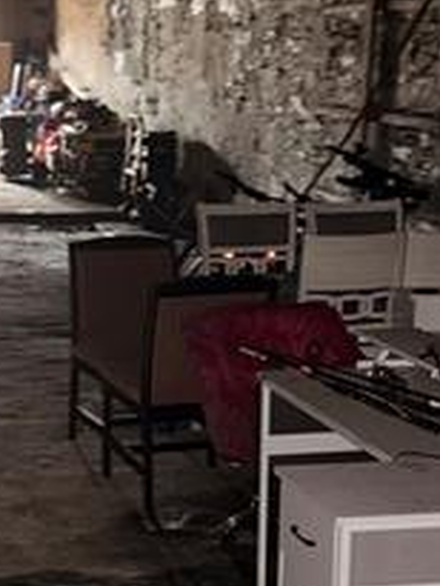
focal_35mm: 90
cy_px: 380
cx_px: 0
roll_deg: -1.7
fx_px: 1524
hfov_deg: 16.1
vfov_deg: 21.7
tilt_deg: -12.5
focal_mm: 6.76
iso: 250
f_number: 1.78
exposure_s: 1/4
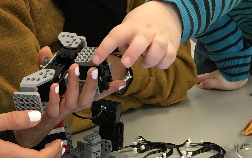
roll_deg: -1.0
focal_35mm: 86
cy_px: 198
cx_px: 145
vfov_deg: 14.6
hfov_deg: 24.1
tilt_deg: -28.3
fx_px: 591
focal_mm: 4.15
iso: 50
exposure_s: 1/33
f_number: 2.2
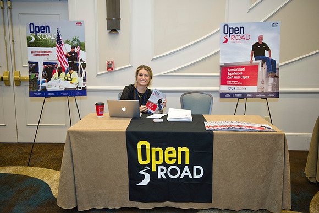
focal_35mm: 35
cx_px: 160
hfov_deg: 54.5
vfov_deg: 37.8
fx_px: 310
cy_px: 106
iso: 1600
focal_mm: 35
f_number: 2.8
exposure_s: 1/125
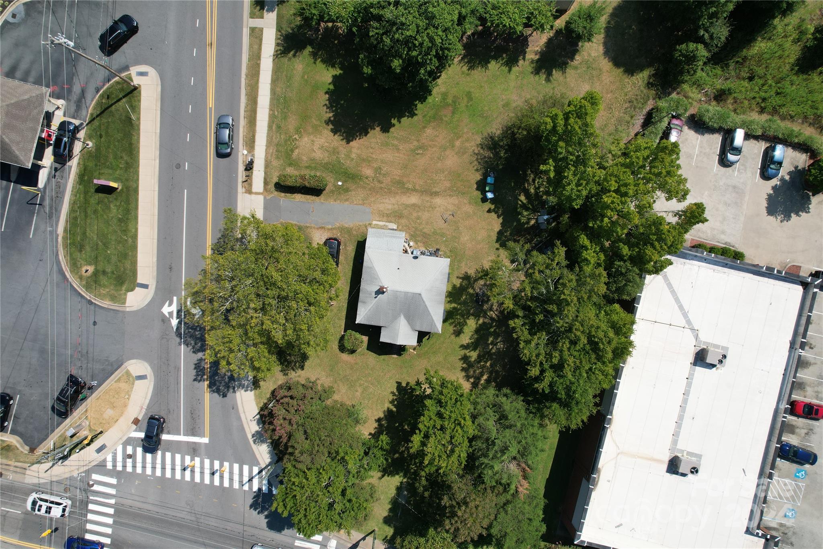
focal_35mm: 22
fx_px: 503
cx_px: 412
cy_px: 274
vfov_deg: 57.2
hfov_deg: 78.6
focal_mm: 8.38
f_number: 2.8
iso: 120
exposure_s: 1/2500
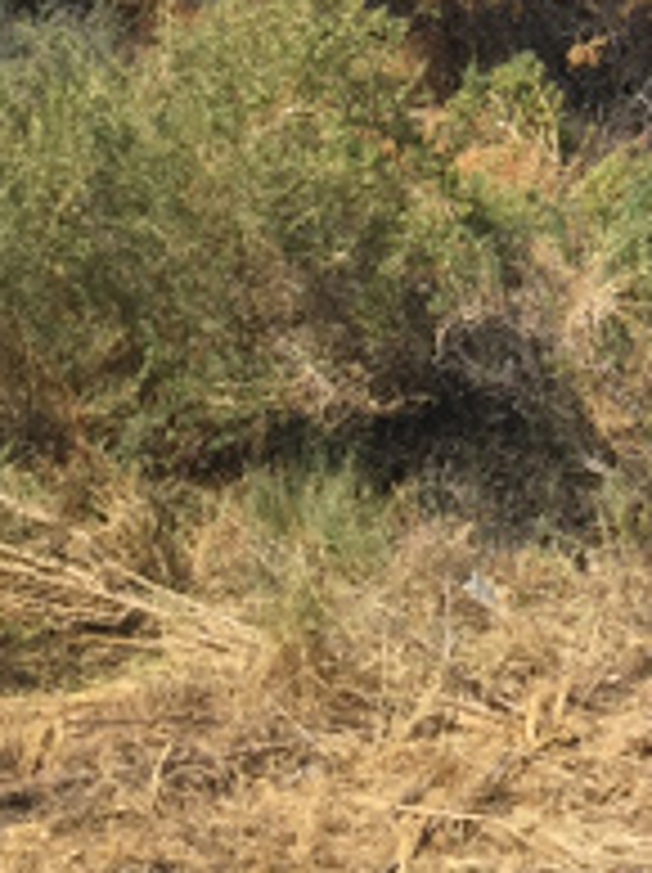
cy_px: -441
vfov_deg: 15.7
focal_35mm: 115
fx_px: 2894
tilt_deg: +0.6
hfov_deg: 12.6
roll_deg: -1.6
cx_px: 706
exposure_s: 1/2639
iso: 32
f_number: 2.2
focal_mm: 4.15
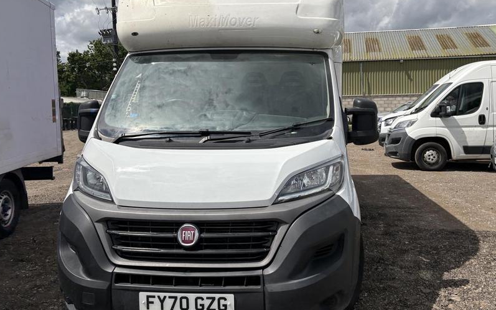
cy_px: 141
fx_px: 419
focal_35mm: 31
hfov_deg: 61.1
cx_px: 269
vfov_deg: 40.6
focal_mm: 5.96
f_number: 1.6
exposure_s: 1/6329
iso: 50
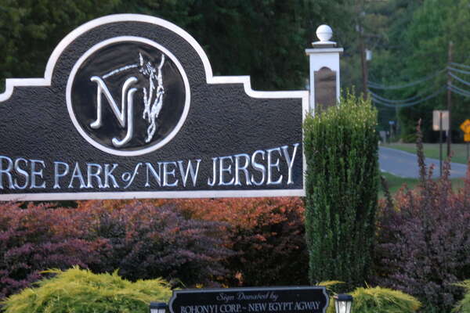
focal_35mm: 123
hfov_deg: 16.7
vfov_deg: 11.1
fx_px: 1606
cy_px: 156
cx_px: 235
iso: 400
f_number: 5
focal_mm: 82
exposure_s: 1/5
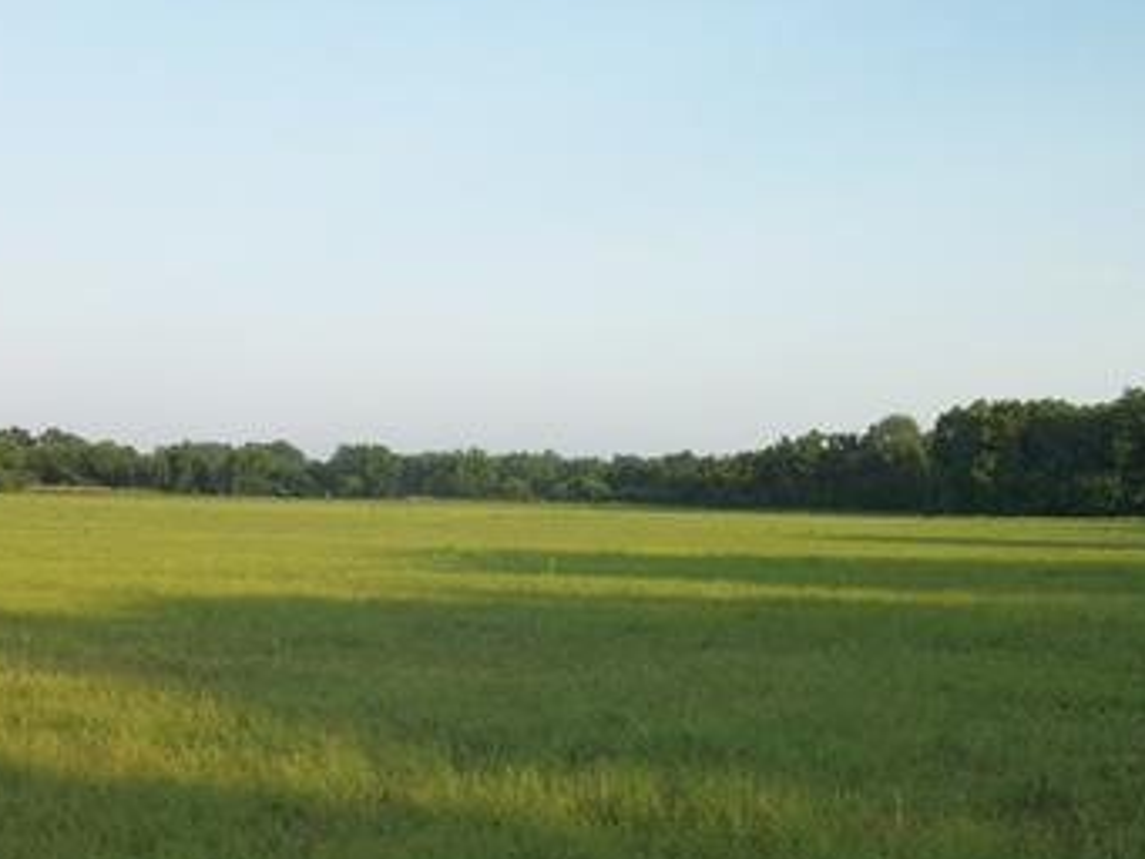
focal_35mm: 60
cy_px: 423
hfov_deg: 31.9
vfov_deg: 24.4
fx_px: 1985
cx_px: 379
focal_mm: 5.7
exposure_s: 1/60
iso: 80
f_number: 8.8
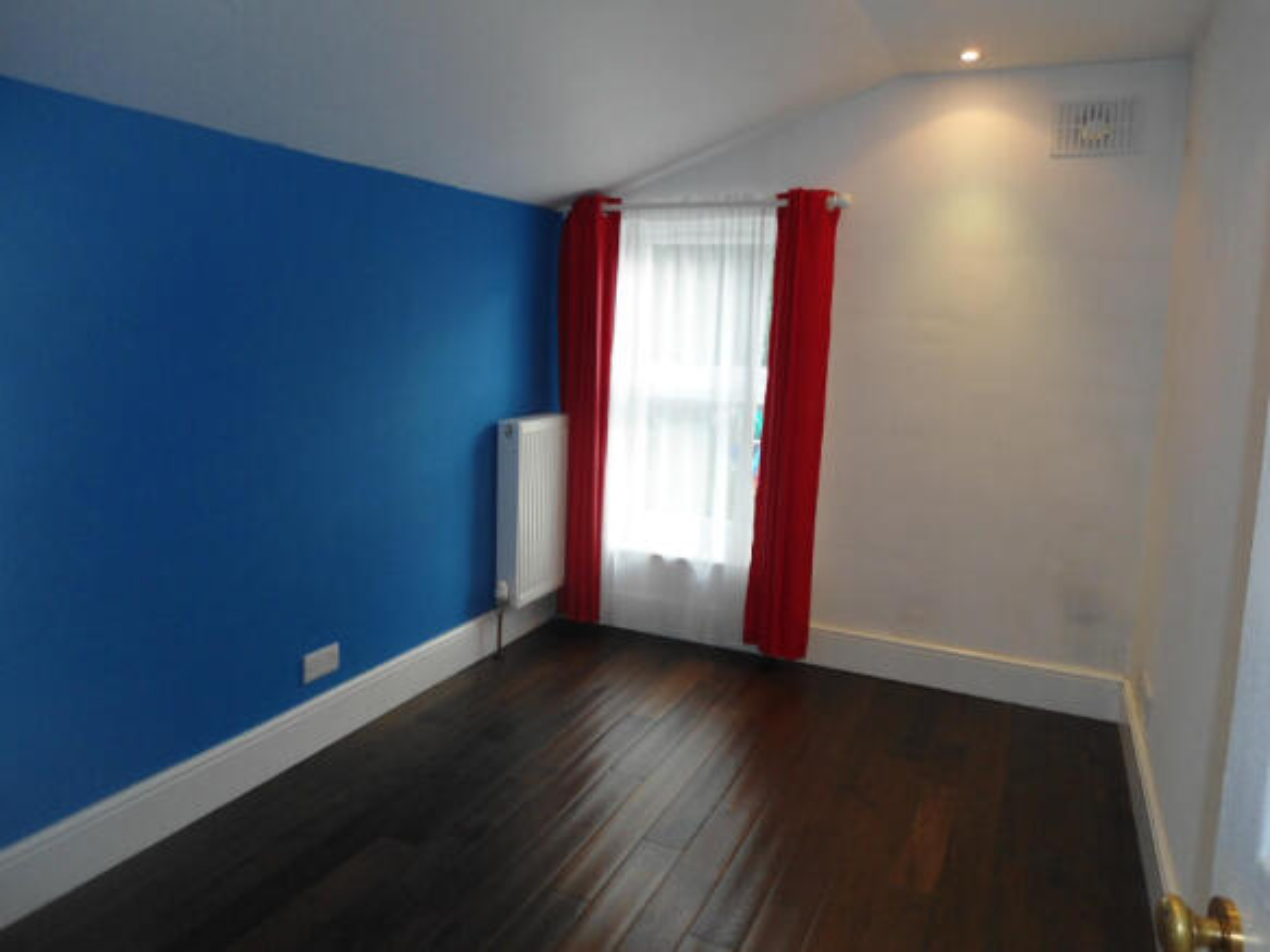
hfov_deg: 67.3
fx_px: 954
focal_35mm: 26
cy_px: 476
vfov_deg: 53.0
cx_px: 635
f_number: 2.8
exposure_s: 1/30
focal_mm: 4.7
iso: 100
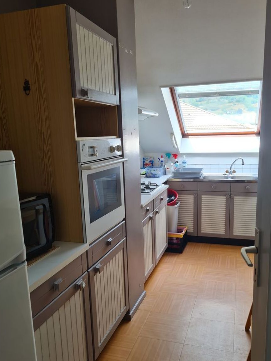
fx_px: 313
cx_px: 147
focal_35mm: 30
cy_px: 198
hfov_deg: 46.8
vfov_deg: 59.8
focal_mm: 5.4
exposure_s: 1/119
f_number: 1.8
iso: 50
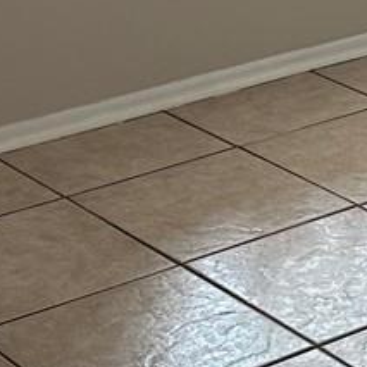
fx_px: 1907
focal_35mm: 159
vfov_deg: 10.0
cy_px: -407
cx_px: 484
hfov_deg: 10.7
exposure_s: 1/149
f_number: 1.78
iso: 100
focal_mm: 6.86
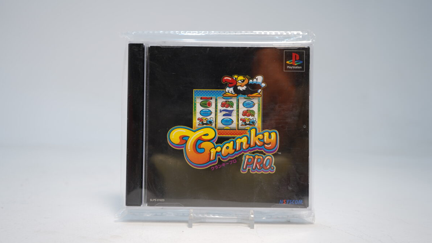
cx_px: 217
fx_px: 412
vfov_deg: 32.8
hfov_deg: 55.3
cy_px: 126
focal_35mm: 36
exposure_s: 1/5
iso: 64
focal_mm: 34
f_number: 5.6
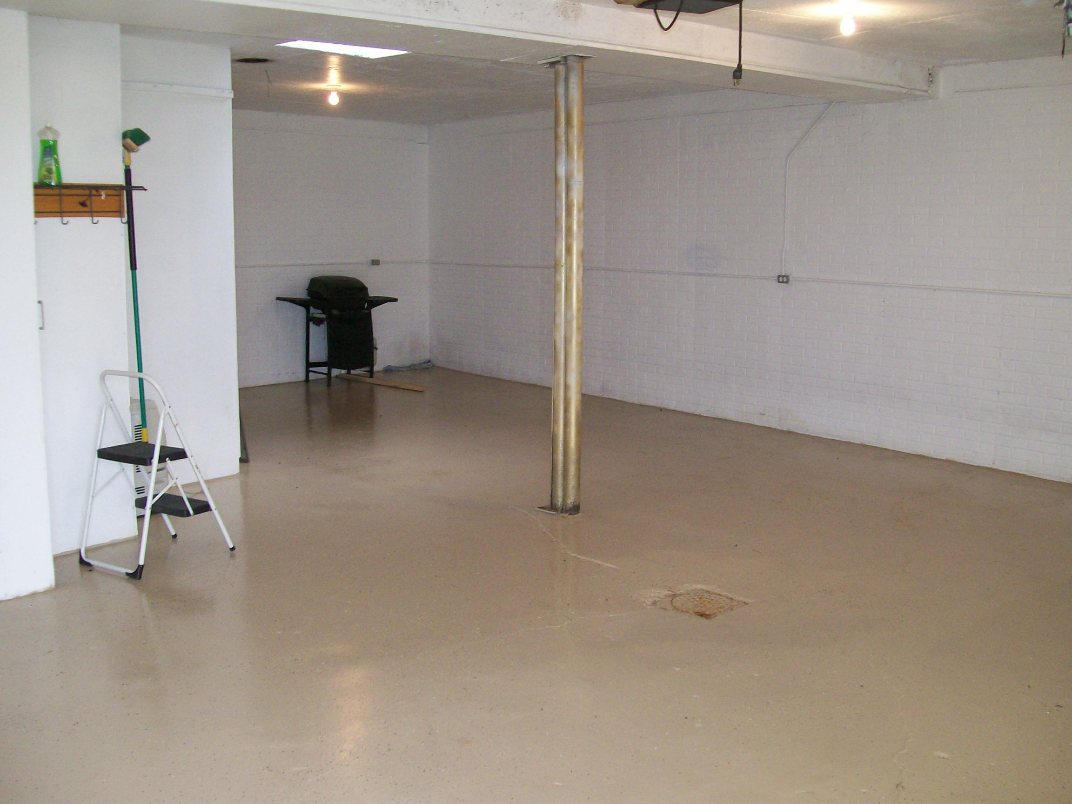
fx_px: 1115
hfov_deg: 51.4
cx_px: 536
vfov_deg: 39.7
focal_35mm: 36
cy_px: 402
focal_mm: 6
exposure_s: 1/64
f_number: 2.7
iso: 140
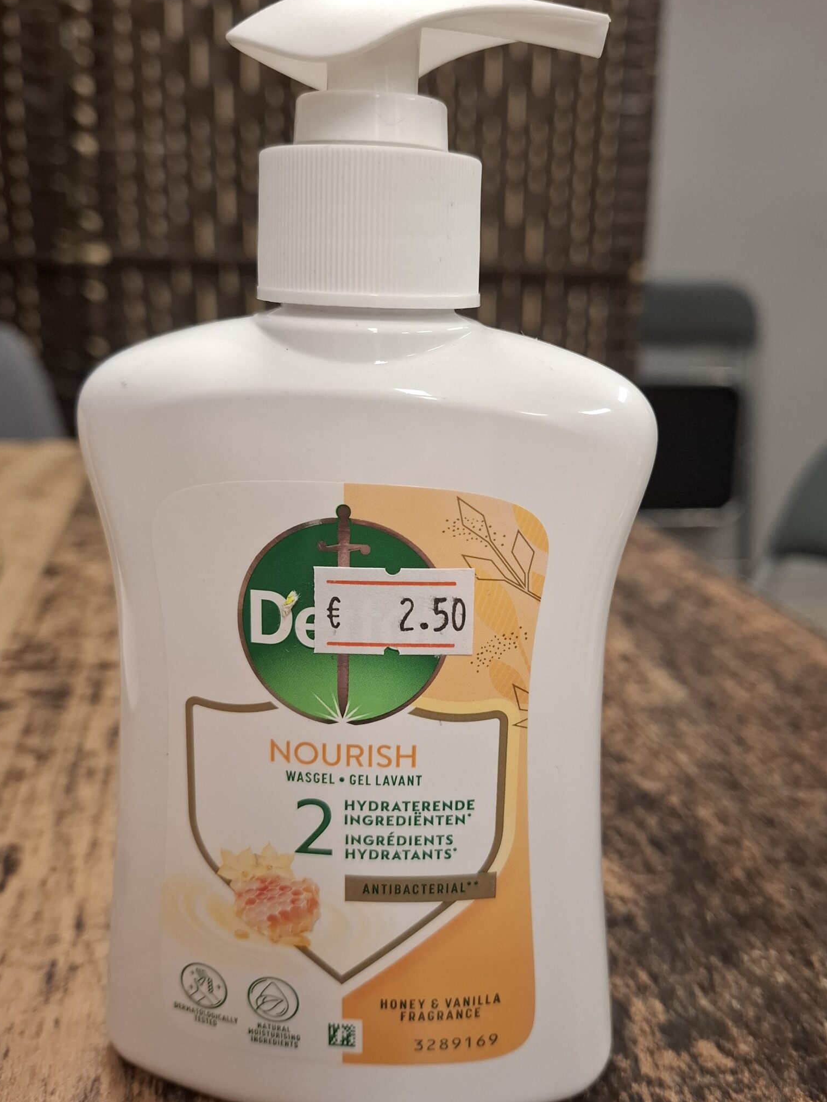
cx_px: 454
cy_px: 522
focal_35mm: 29
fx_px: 924
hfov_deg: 48.2
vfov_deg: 61.6
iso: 320
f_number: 1.8
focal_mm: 5.54
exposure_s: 1/100
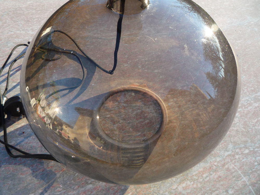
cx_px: 130
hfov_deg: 60.0
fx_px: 225
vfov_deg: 46.8
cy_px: 98
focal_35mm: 30
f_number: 4
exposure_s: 1/100
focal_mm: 5.2
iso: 100
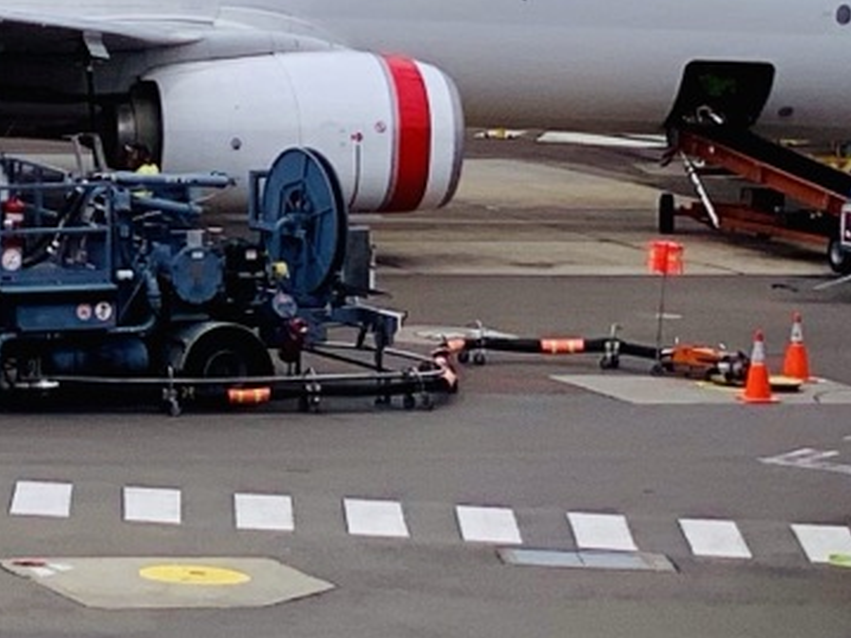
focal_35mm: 261
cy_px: -676
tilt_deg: +2.9
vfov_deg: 5.6
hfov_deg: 7.3
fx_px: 6414
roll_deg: -1.9
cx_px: -837
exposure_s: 1/79
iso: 16
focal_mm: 6
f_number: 2.4
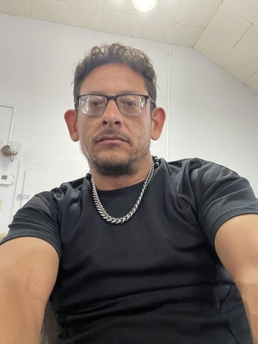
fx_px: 298
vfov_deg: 60.0
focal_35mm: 30
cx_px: 129
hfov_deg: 46.8
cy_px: 172
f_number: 2.2
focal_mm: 2.71
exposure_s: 1/40
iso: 320
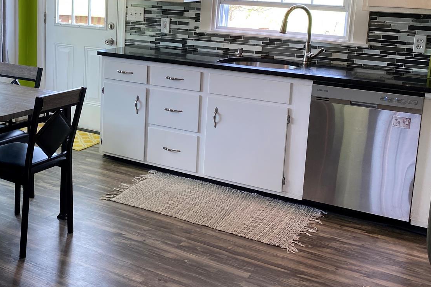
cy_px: 79
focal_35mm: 50
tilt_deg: -8.5
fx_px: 598
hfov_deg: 37.8
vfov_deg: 26.7
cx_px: 71
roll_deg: -1.8
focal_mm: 4.25
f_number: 1.8
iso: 50
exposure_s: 1/120
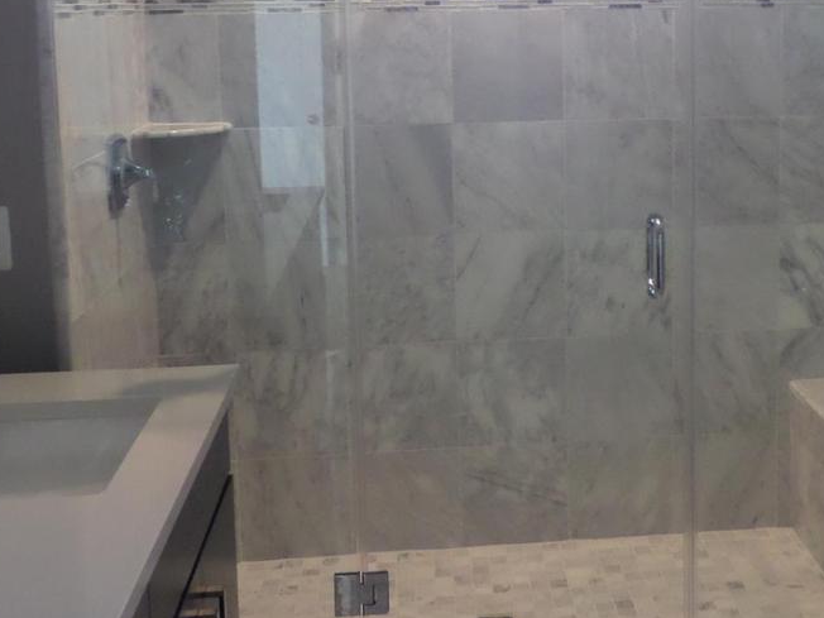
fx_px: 1262
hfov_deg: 35.6
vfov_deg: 27.2
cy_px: 162
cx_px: 588
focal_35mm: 53
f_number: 3.2
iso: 400
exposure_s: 1/30
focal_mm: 4
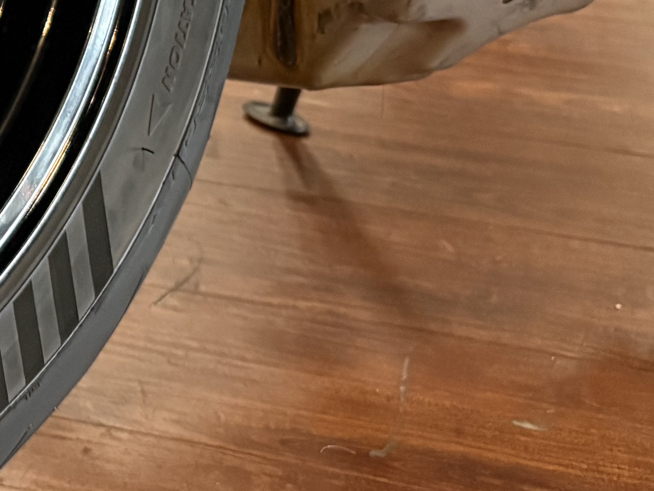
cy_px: -265
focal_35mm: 96
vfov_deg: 14.3
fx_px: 1814
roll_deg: -2.2
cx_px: -164
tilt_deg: -10.8
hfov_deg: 19.1
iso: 400
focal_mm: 5.96
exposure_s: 1/40
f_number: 1.6
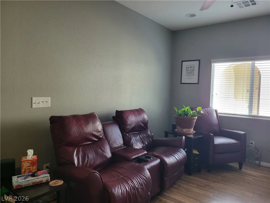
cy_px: 102
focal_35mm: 26
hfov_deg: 67.3
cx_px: 135
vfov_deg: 53.1
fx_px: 203
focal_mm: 5.4
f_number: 1.8
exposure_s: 1/120
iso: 250
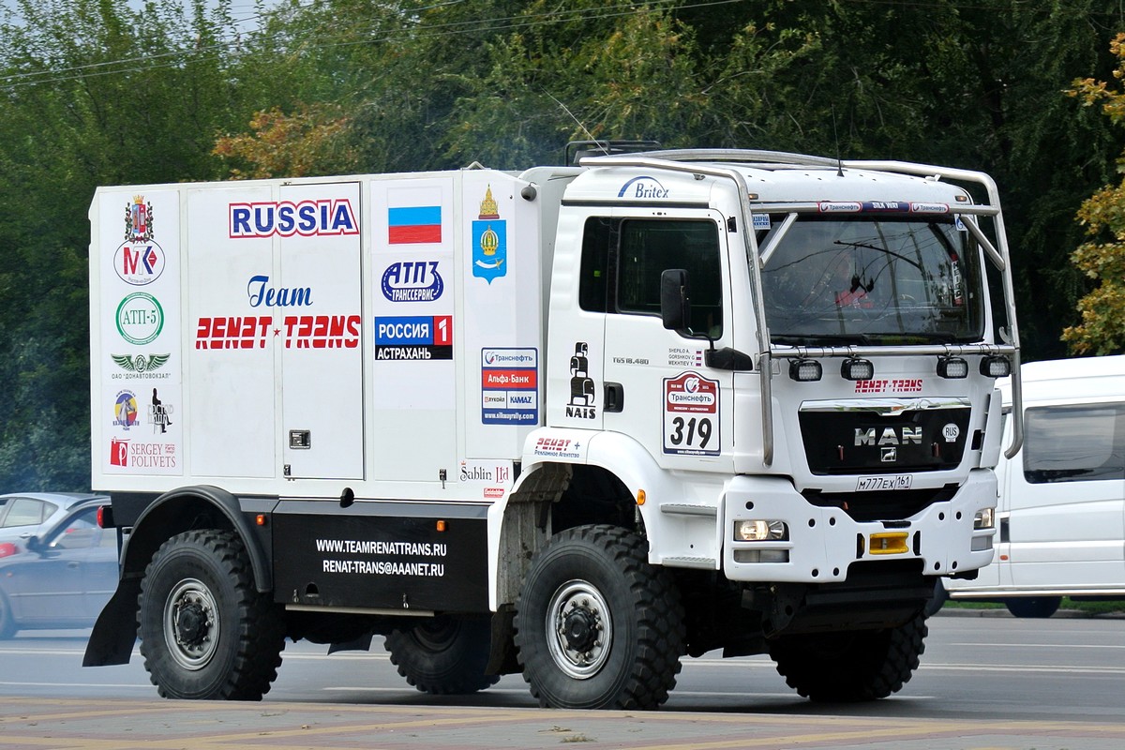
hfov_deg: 17.8
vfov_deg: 11.9
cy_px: 375
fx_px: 3593
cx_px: 562
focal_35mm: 115
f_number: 4.5
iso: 100
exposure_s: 1/500
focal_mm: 42.7
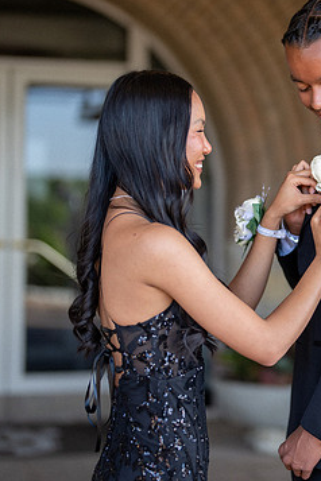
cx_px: 316
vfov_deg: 21.2
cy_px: 231
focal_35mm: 96
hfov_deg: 14.1
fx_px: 1284
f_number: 1.2
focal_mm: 50
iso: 160
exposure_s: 1/1250
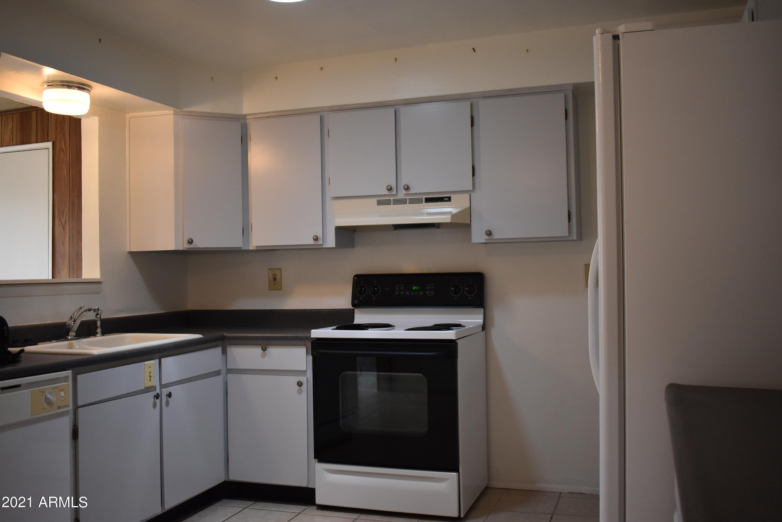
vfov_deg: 38.4
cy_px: 261
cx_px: 391
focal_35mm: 34
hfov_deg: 55.1
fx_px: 749
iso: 800
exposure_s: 1/160
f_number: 3.8
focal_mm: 23
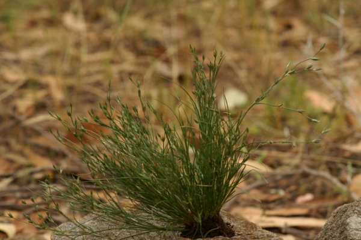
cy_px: 120
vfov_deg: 9.1
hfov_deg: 13.7
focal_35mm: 150
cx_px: 180
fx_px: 1504
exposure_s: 1/40
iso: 100
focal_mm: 100
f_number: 9
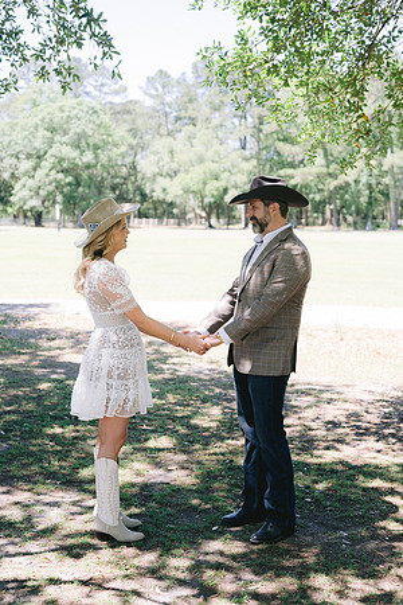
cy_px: 302
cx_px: 202
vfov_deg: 39.6
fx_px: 840
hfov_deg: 27.0
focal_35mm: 50
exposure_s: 1/640
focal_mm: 50
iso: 400
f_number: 3.5
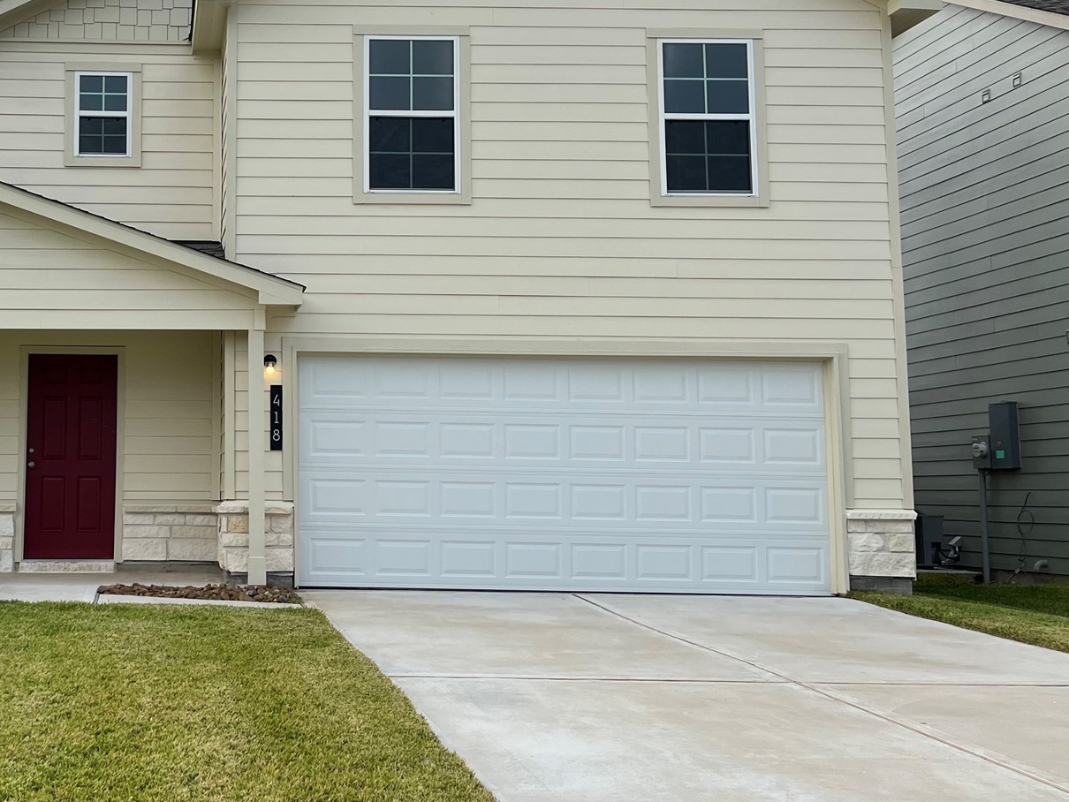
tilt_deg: +6.1
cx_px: 196
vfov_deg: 32.8
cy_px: 332
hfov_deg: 40.9
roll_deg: +0.1
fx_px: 1359
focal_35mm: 44
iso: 50
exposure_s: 1/2632
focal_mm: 5.1
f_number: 1.6
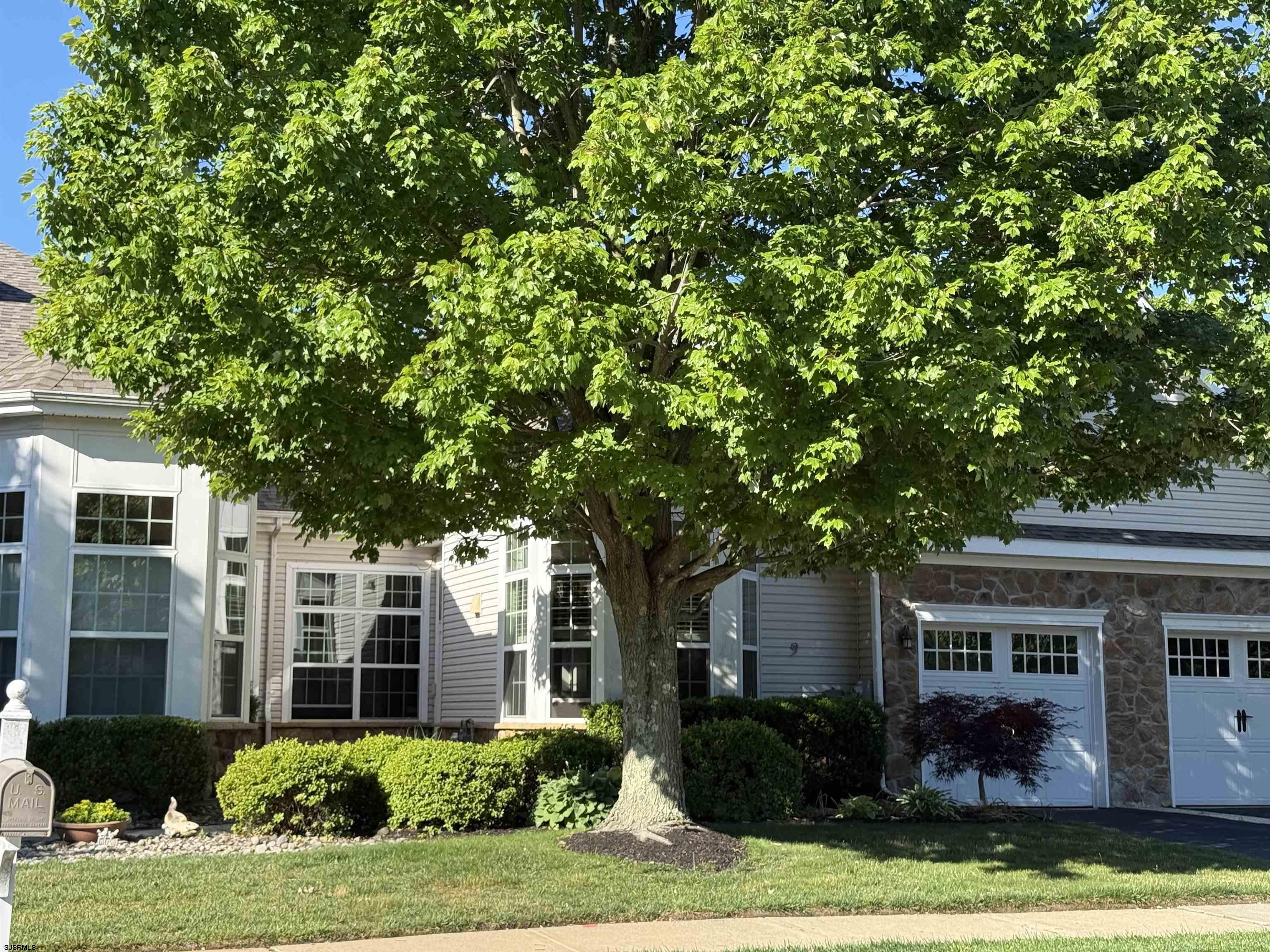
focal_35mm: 48
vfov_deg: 30.3
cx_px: 635
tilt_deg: +7.1
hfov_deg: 39.7
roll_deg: -1.0
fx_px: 1761
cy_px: 476
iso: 100
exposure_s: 1/1838
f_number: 1.78
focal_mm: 6.76
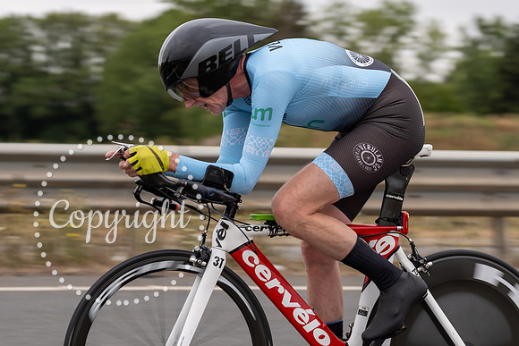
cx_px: 191
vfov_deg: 9.8
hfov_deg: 14.6
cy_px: 168
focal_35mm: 140
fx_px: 2024
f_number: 5.6
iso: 100
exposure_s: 1/250
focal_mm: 82
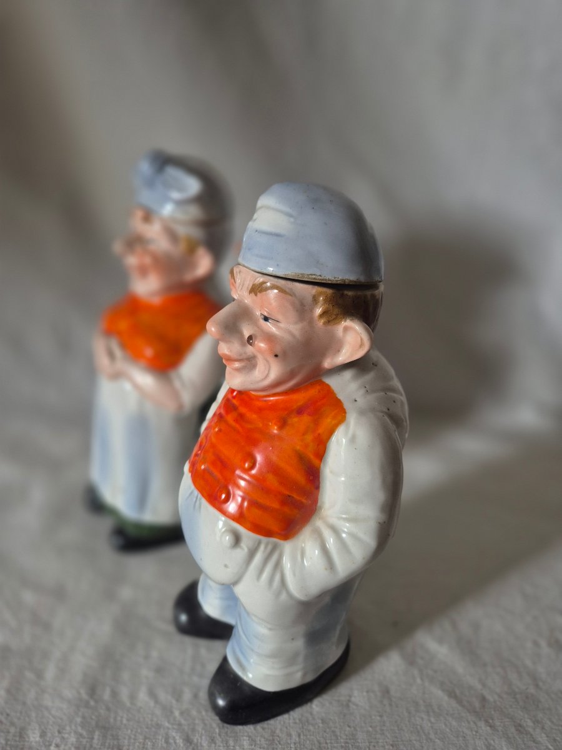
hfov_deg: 58.9
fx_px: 498
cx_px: 281
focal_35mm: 23
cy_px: 375
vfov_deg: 73.9
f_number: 1.8
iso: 250
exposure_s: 1/100
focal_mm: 5.4
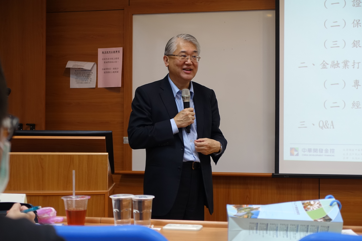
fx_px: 704
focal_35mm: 70
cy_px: 120
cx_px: 181
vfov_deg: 19.5
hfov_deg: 28.8
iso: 320
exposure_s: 1/80
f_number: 2.8
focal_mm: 25.7
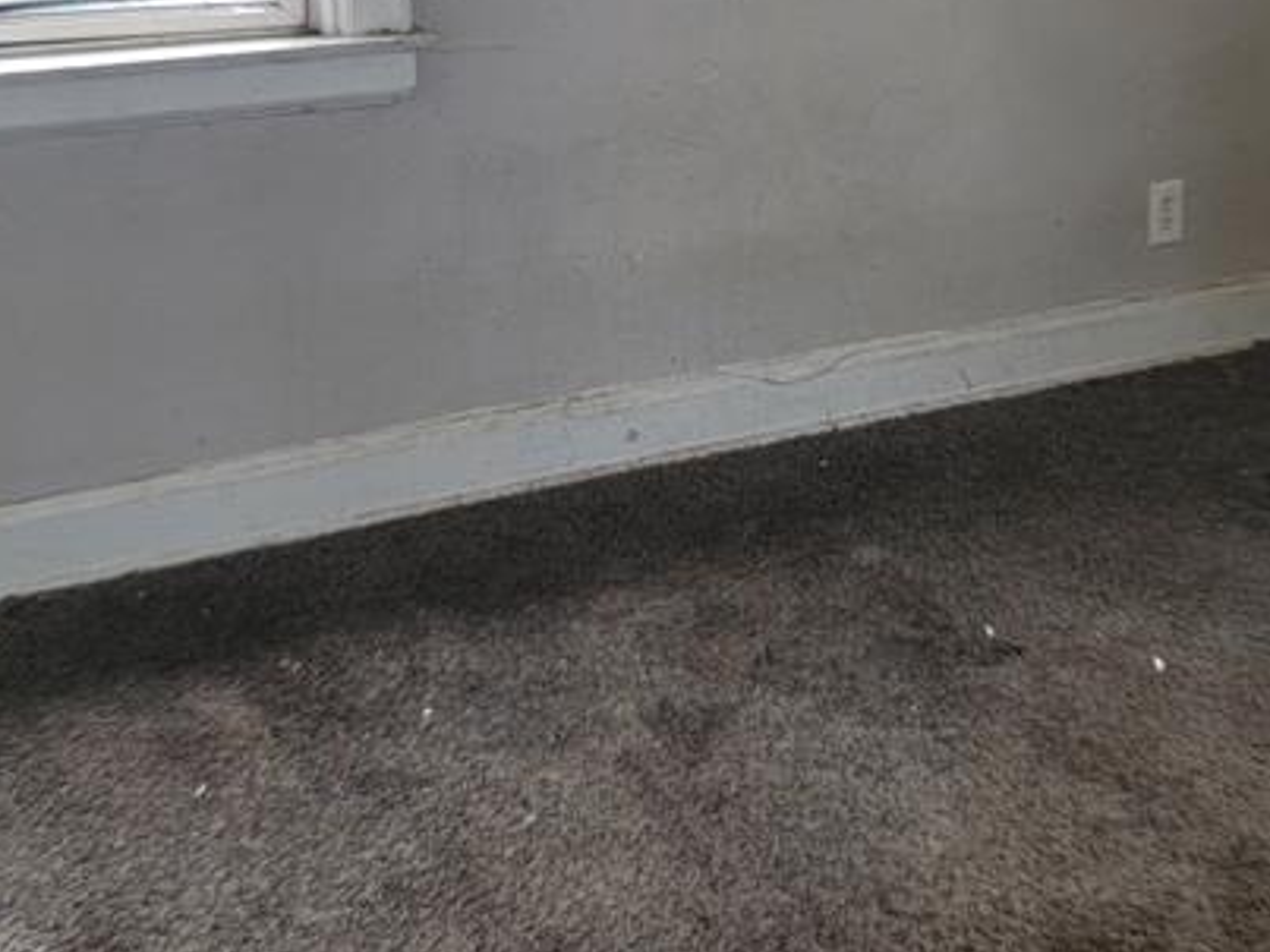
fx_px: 2237
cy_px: -22
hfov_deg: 31.5
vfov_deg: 23.0
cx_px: 819
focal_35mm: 61
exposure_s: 1/60
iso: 200
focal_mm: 6.7
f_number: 1.8
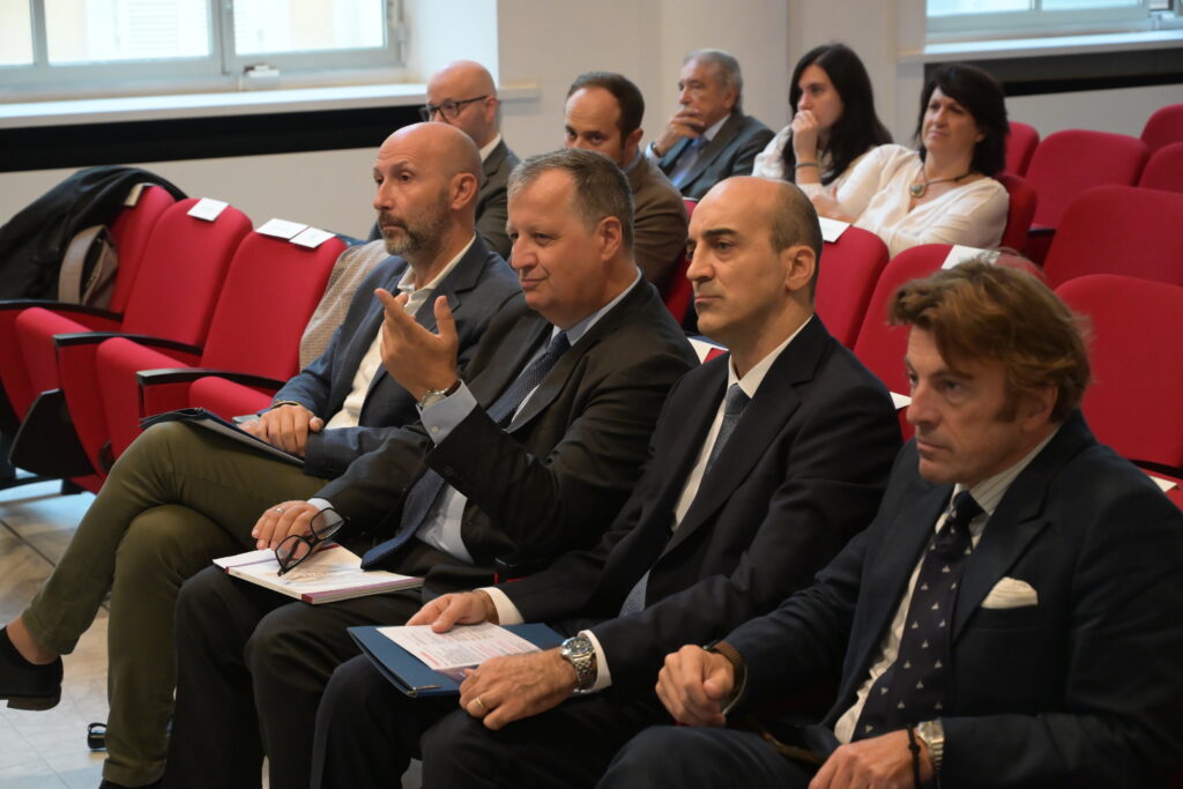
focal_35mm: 64
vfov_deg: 21.2
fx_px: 2103
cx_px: 592
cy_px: 394
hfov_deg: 31.4
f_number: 5.6
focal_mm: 64
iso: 6400
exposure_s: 1/250
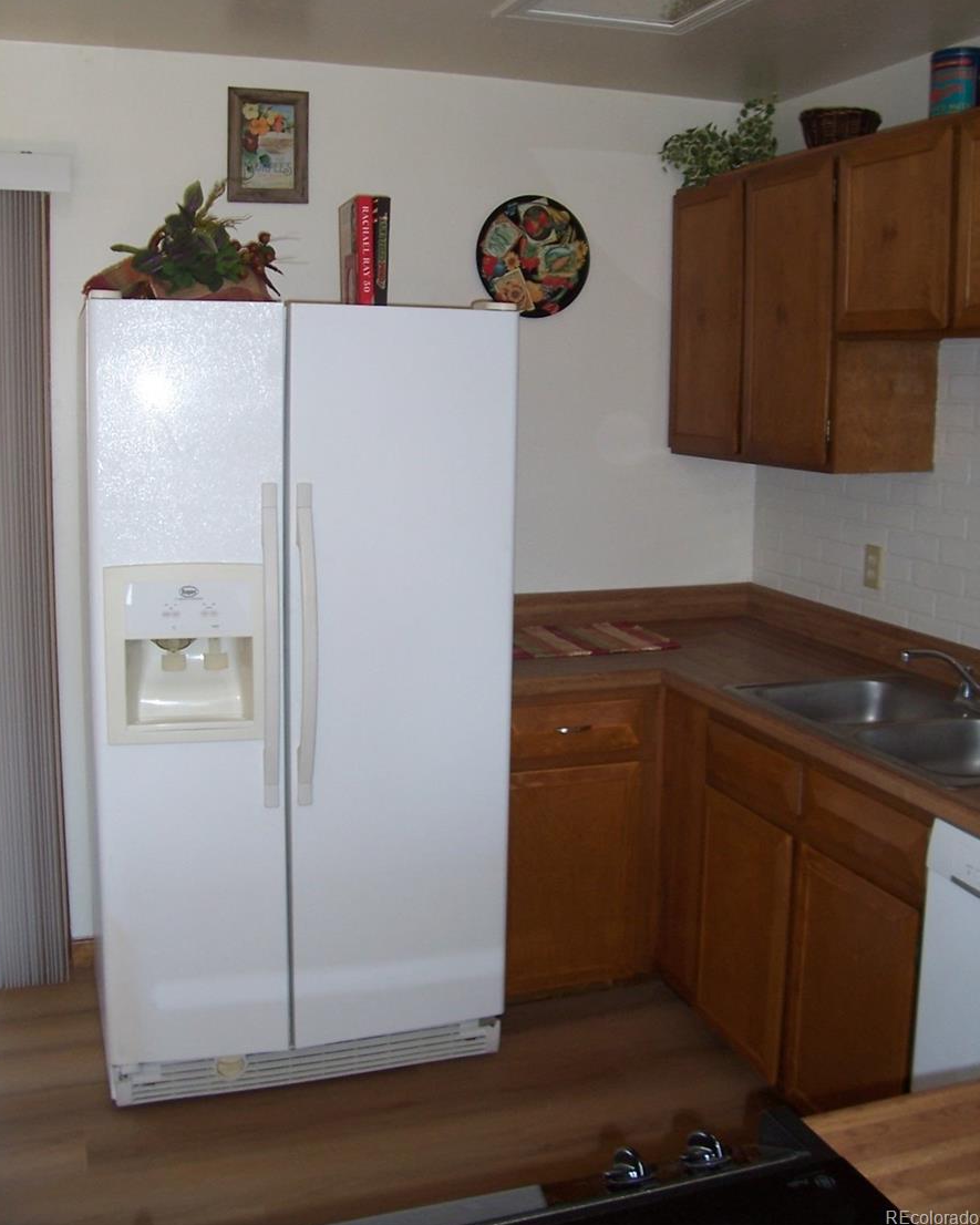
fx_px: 1305
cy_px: 567
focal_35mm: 36
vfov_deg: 50.2
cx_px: 486
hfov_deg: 41.2
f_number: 2.7
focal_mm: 5.6
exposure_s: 1/60
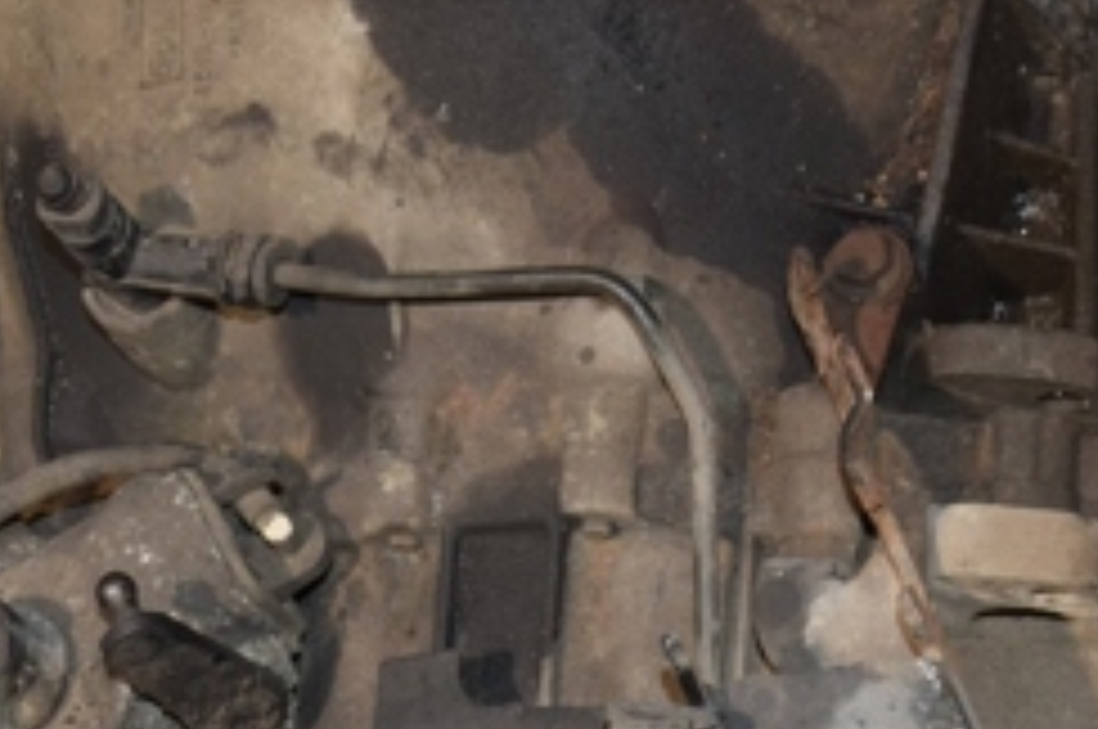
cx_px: 608
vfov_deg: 11.5
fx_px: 3594
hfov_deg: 17.4
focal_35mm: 118
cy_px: 670
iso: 800
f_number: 5
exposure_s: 1/60
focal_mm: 30
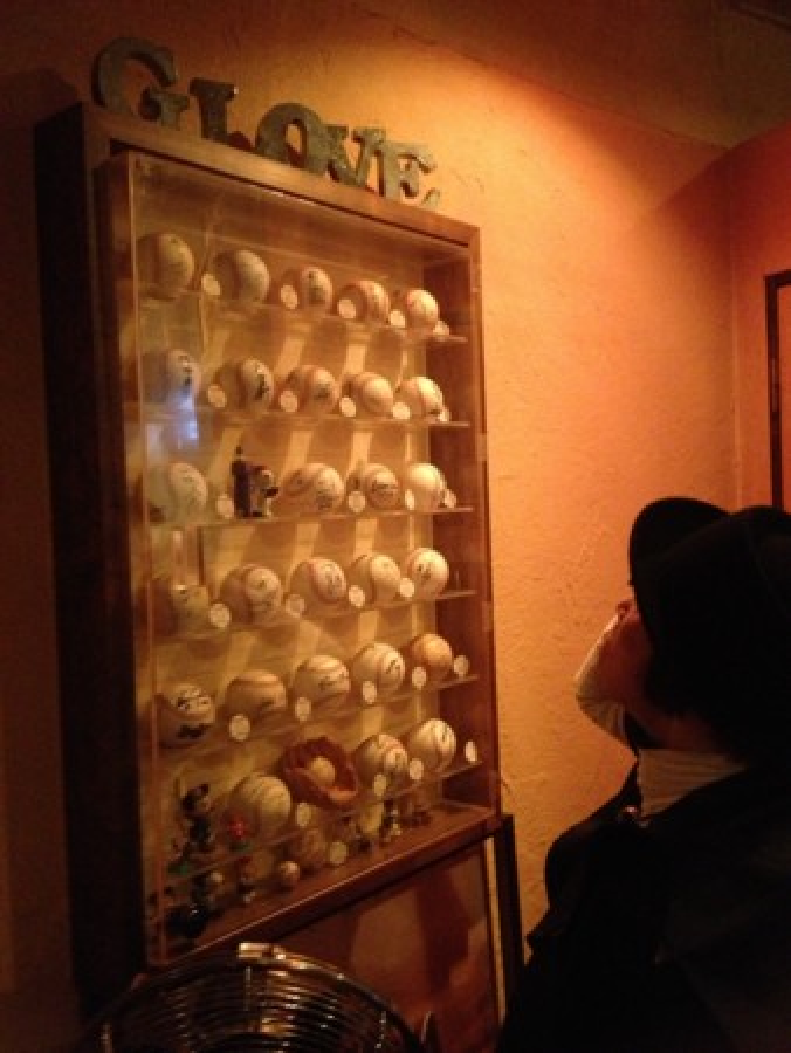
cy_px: 526
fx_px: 1065
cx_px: 396
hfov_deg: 40.7
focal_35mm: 35
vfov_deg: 52.6
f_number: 2.4
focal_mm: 4.28
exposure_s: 1/15
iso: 800
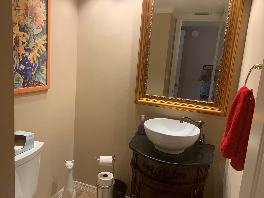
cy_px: 99
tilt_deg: -9.5
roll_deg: -5.0
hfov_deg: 67.3
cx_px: 132
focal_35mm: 26
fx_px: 198
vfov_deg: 53.1
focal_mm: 4.25
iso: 250
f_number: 1.8
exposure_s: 1/40
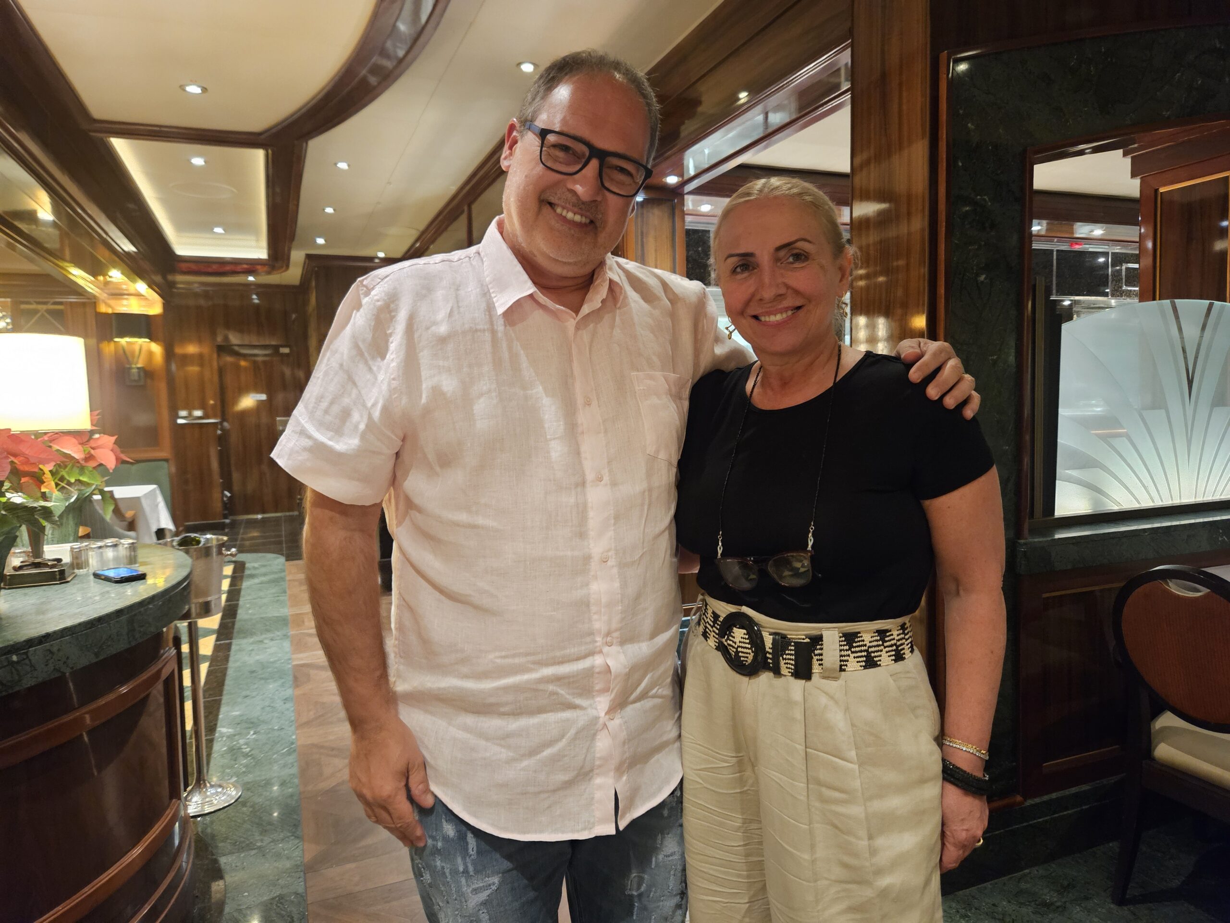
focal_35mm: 23
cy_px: 462
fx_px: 817
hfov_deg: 73.9
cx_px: 615
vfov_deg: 58.9
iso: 1000
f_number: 1.8
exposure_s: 1/24
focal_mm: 5.4
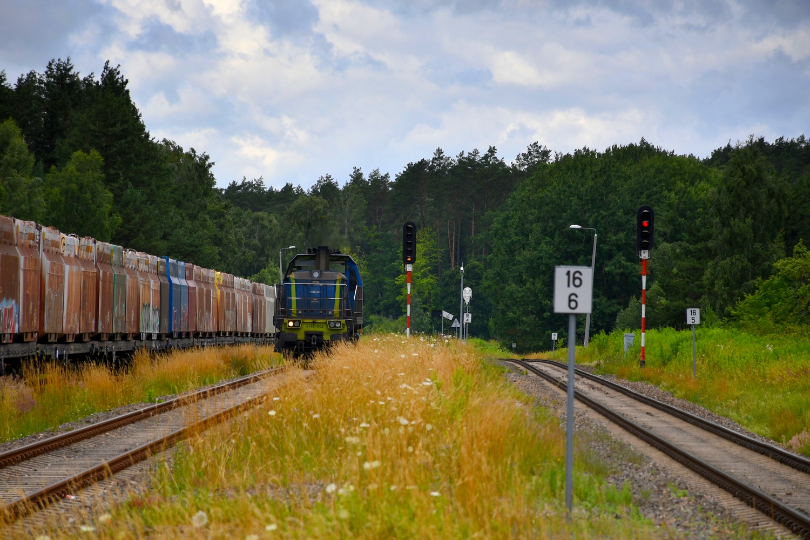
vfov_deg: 6.5
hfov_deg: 9.8
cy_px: 270
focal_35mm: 210
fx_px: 4725
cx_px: 405
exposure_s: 1/640
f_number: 5.6
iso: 200
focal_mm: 140
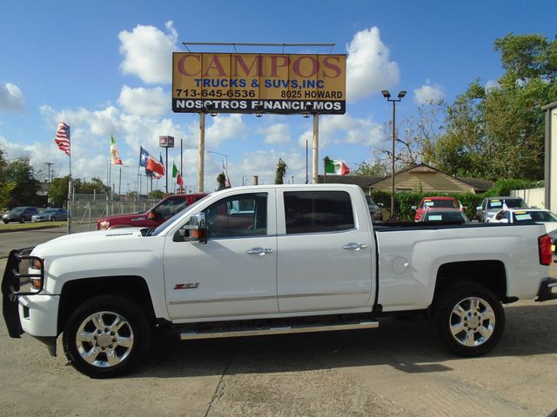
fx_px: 418
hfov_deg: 67.3
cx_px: 278
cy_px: 208
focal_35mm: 26
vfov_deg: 53.1
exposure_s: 1/250
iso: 100
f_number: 8
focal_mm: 4.6
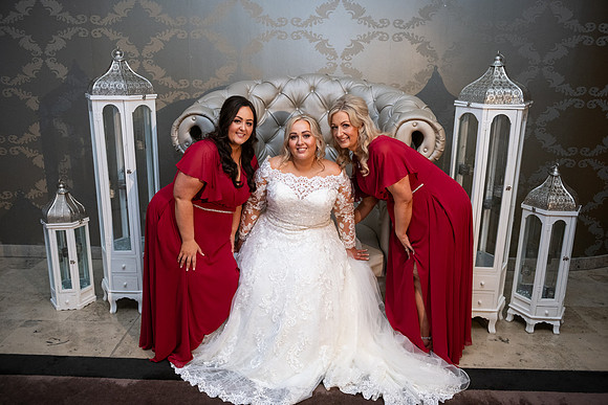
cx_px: 304
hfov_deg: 60.3
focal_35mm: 31
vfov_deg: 42.3
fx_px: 524
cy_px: 202
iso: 1000
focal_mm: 31
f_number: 3.5
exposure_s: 1/160
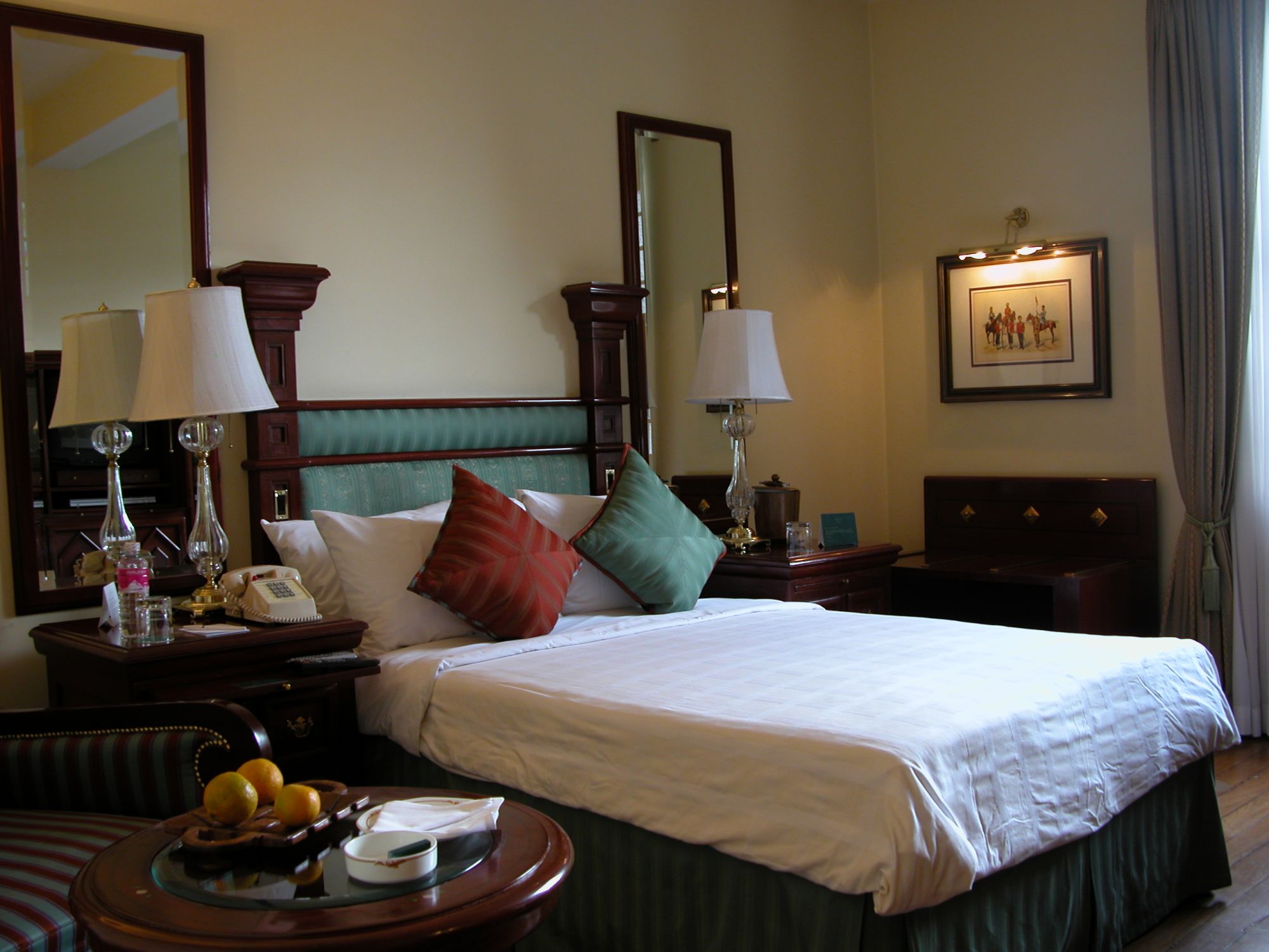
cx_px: 634
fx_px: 1283
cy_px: 476
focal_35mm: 35
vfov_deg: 40.7
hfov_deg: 52.6
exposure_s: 1/16.7
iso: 100
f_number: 2.8
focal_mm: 8.9
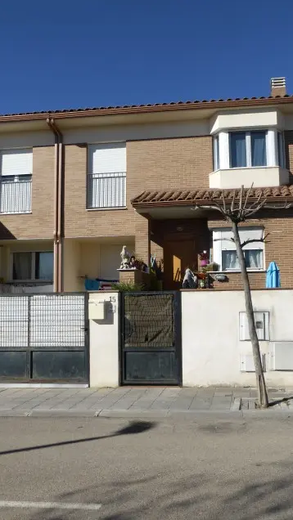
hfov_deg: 34.5
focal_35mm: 34
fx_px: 469
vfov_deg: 58.0
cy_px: 260
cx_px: 183
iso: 100
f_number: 3.6
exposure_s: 1/1600
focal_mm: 5.4
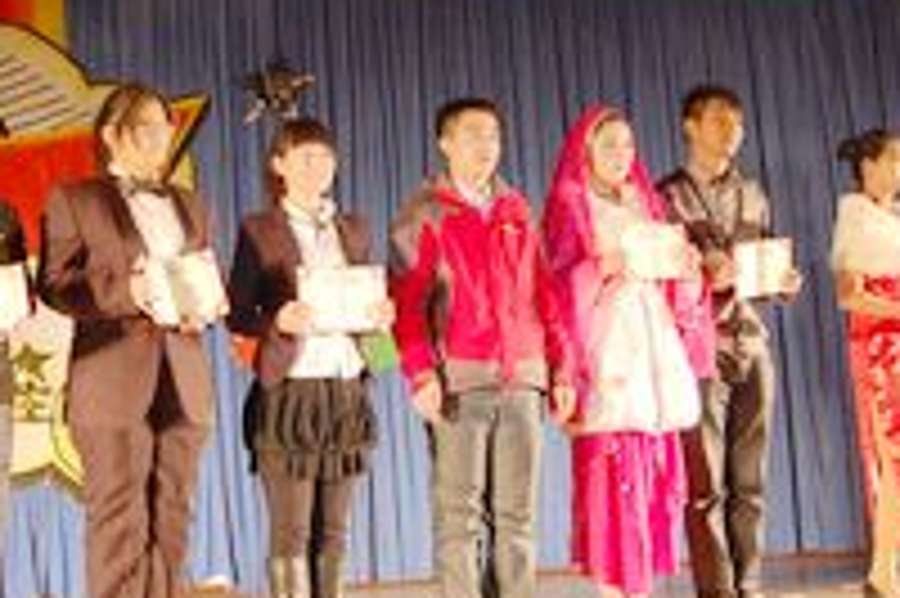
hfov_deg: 31.7
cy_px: 214
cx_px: 324
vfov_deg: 21.5
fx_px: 1574
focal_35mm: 63
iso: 800
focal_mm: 20
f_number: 5.6
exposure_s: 1/60
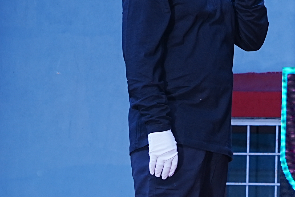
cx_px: 407
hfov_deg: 5.3
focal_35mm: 387
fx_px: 3171
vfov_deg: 3.6
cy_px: 85
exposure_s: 1/125
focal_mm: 93
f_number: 5.6
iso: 200
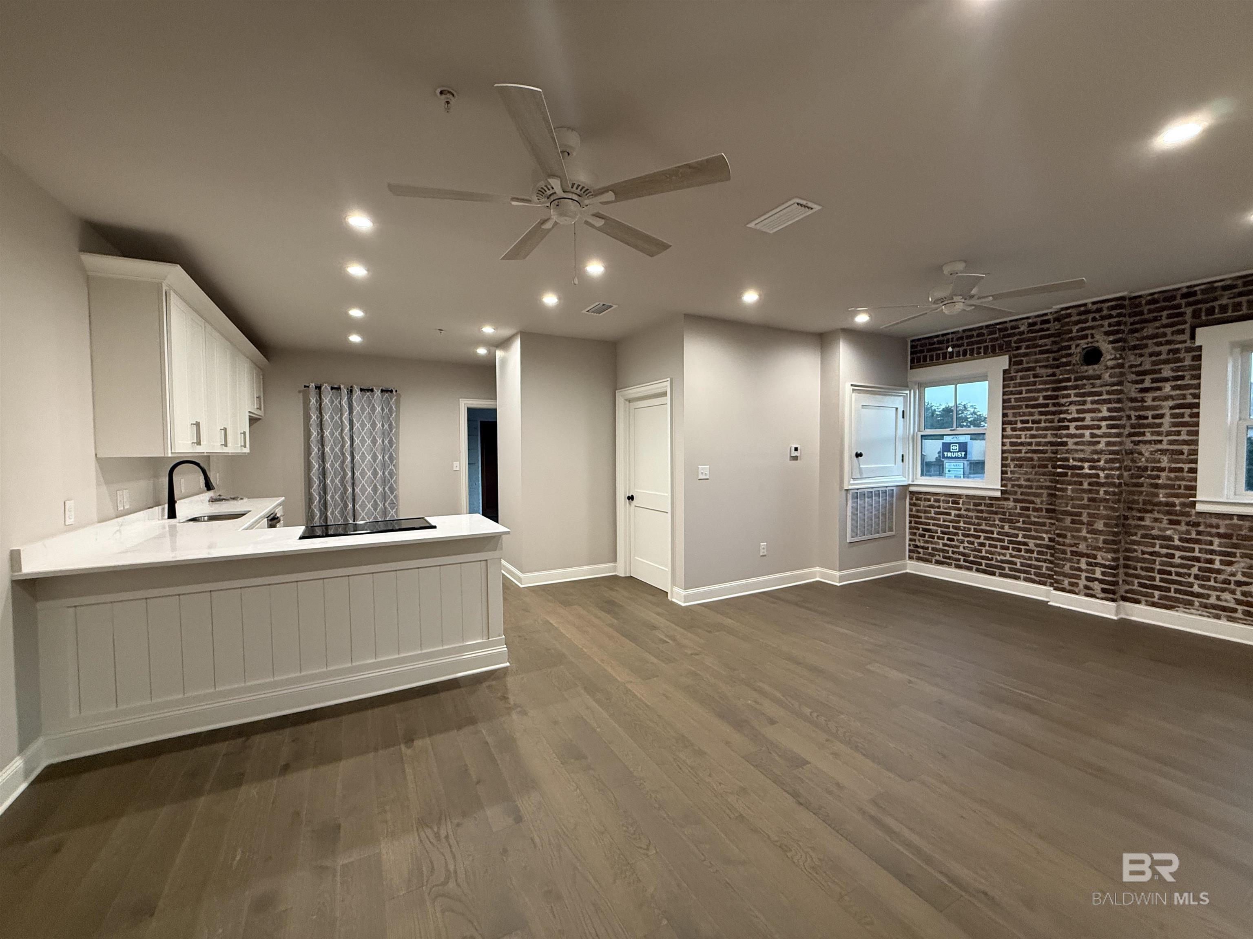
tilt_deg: -1.4
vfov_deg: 85.7
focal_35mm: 14
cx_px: 626
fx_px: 507
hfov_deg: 102.1
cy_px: 470
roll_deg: -0.1
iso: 250
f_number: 2.2
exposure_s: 1/60
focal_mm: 2.22
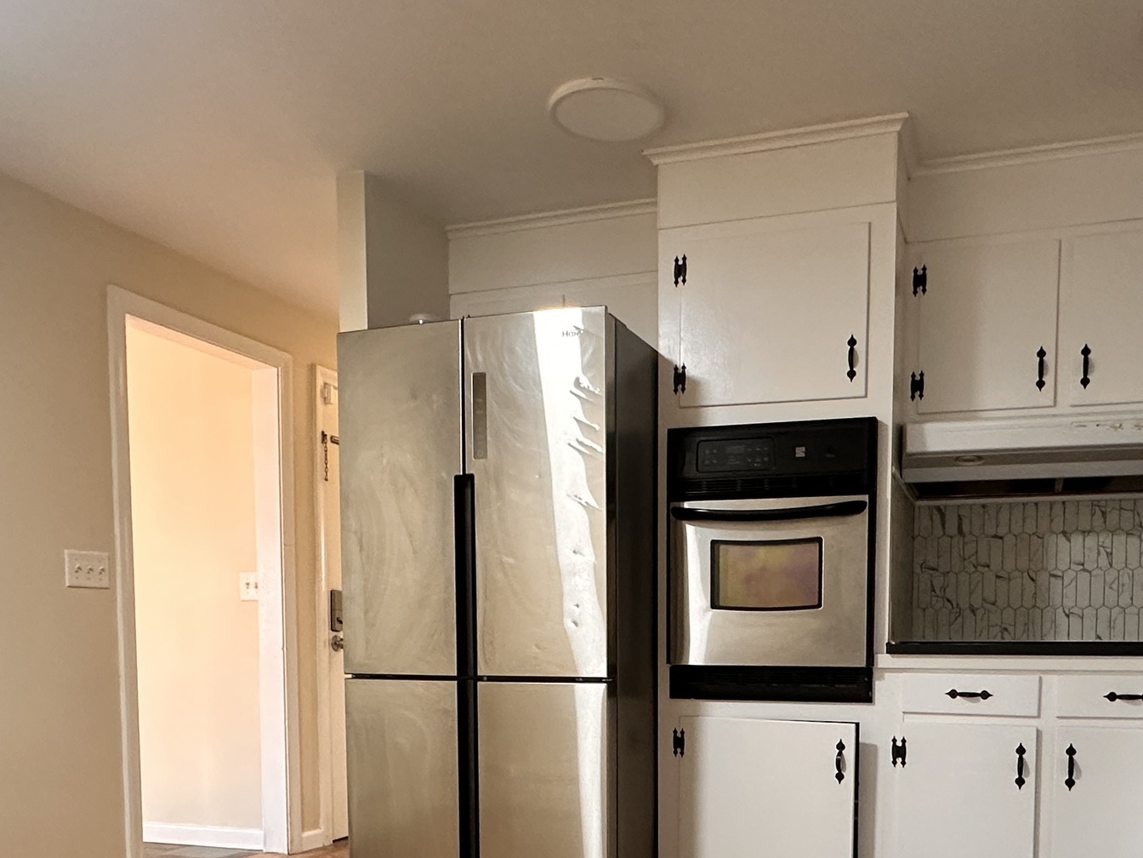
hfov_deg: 56.3
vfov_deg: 41.7
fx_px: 1057
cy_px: 719
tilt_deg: -4.0
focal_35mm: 32
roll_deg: -1.1
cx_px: 701
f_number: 2.2
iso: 250
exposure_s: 1/60
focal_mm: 2.22
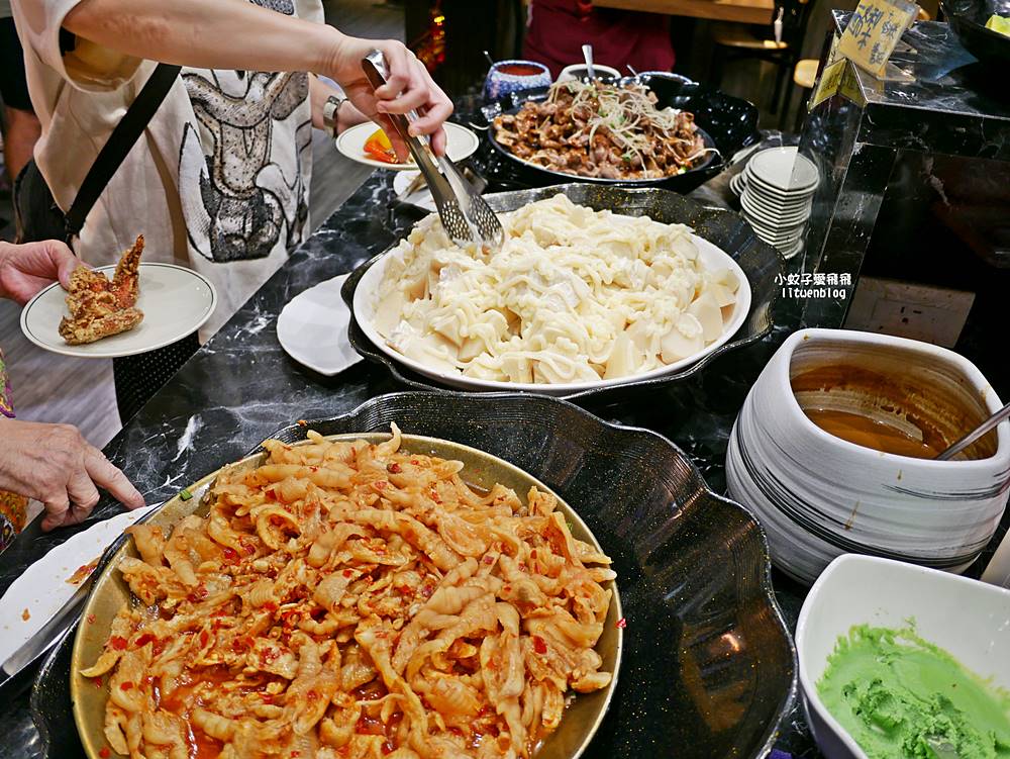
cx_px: 505
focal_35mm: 28
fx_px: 817
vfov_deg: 49.8
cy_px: 380
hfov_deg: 63.4
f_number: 2.5
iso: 200
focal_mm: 14
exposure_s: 1/60
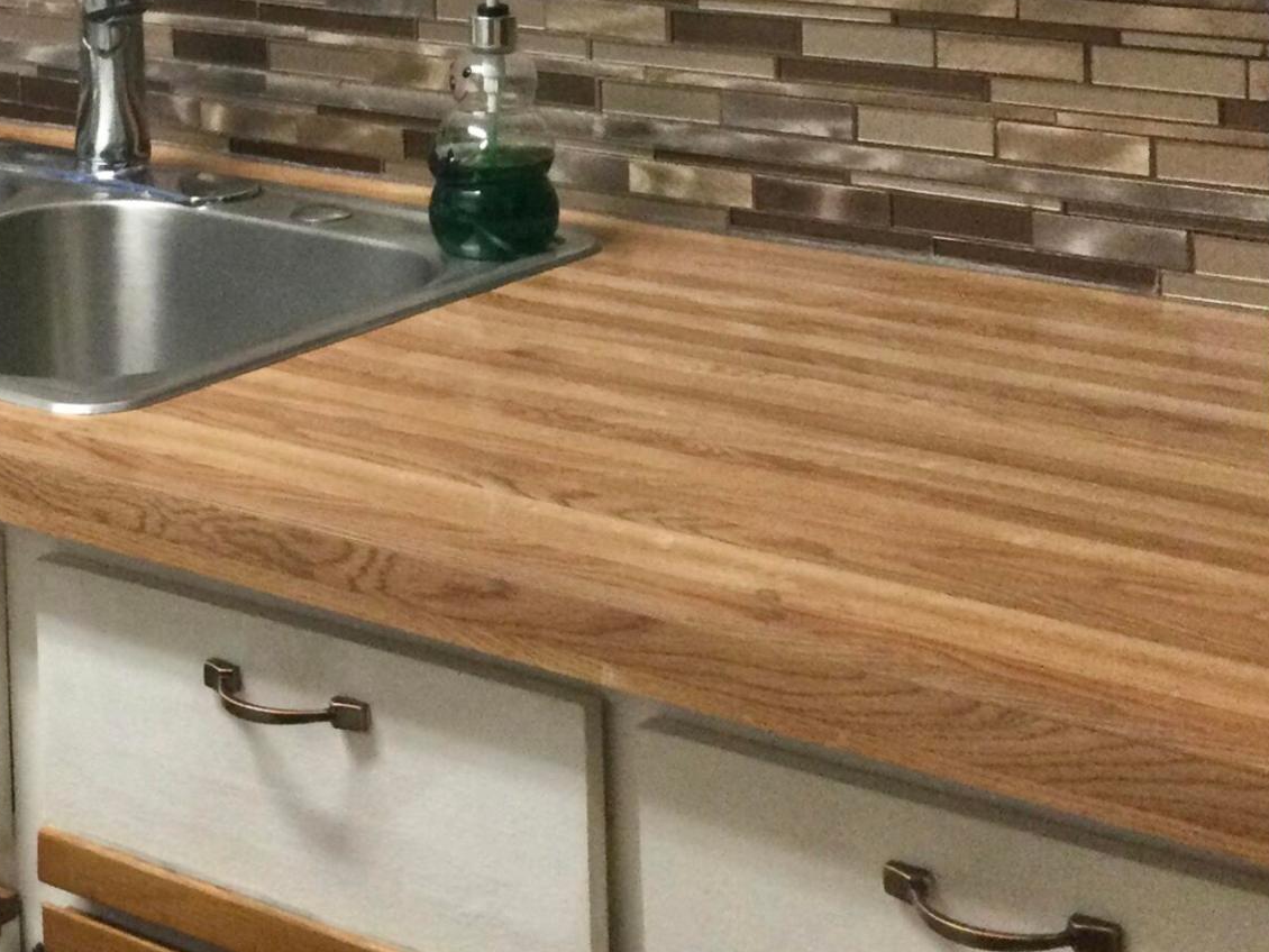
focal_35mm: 79
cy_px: -189
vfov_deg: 17.8
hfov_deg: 24.6
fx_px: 2897
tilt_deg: -4.3
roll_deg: +0.1
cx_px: 396
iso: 160
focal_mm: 3.3
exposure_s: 1/30
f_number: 2.4
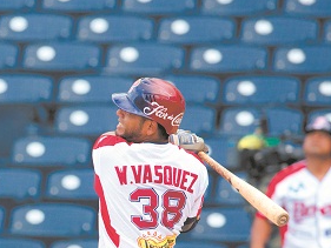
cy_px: 252
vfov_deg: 1.6
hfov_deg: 2.1
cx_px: -27
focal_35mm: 958
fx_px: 9164
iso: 1250
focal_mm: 400
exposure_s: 1/4000
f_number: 3.5
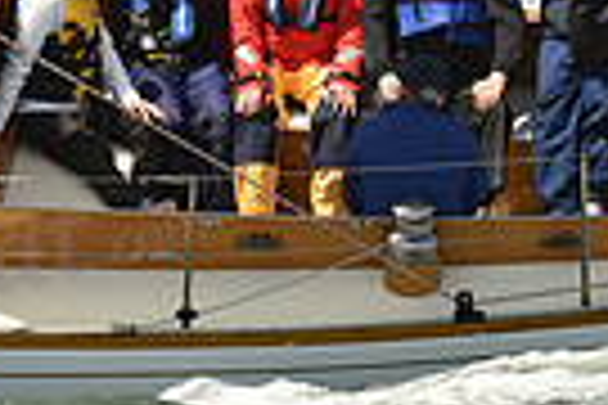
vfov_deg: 3.8
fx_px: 6181
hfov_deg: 5.6
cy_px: -7
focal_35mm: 366
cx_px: 446
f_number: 11
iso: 320
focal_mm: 85
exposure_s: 1/800
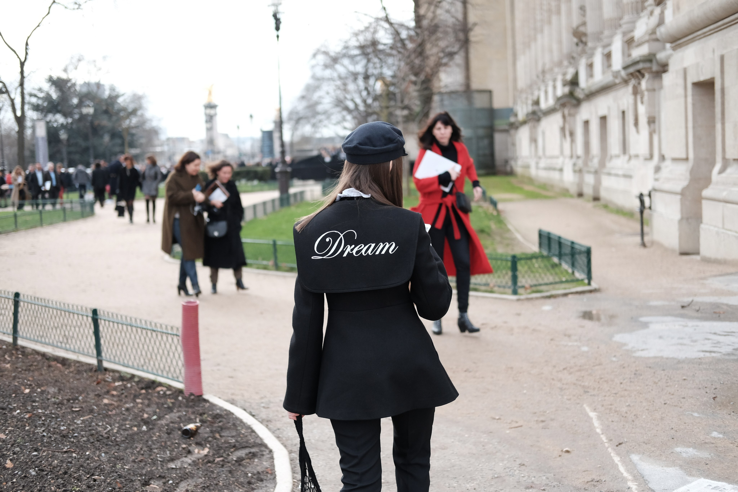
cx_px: 369
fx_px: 1086
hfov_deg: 37.5
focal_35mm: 53
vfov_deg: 25.5
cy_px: 246
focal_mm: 35
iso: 640
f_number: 2
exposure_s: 1/4000
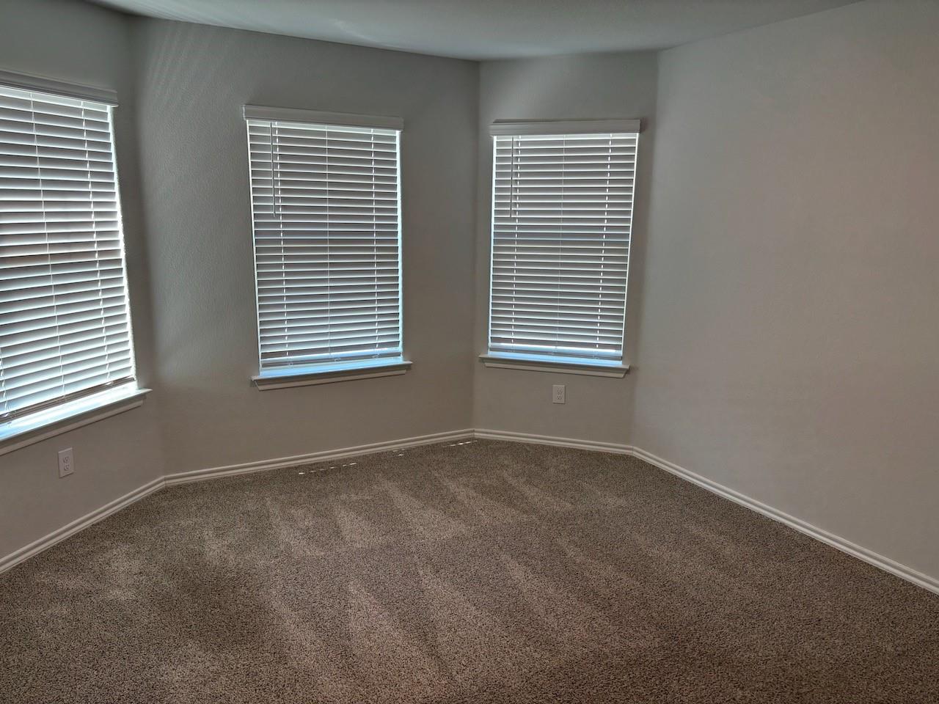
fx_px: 705
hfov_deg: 67.3
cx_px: 470
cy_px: 352
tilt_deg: -11.4
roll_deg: -0.6
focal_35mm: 26
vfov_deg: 53.1
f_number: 1.6
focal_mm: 5.96
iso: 80
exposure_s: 1/60
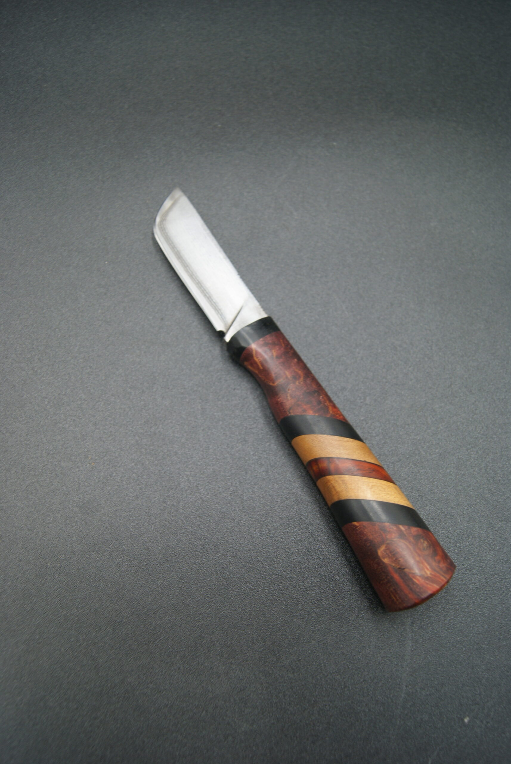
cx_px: 256
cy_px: 382
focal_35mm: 33
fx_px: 700
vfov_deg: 57.2
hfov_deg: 40.1
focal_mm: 22
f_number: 5
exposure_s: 1/40
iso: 100
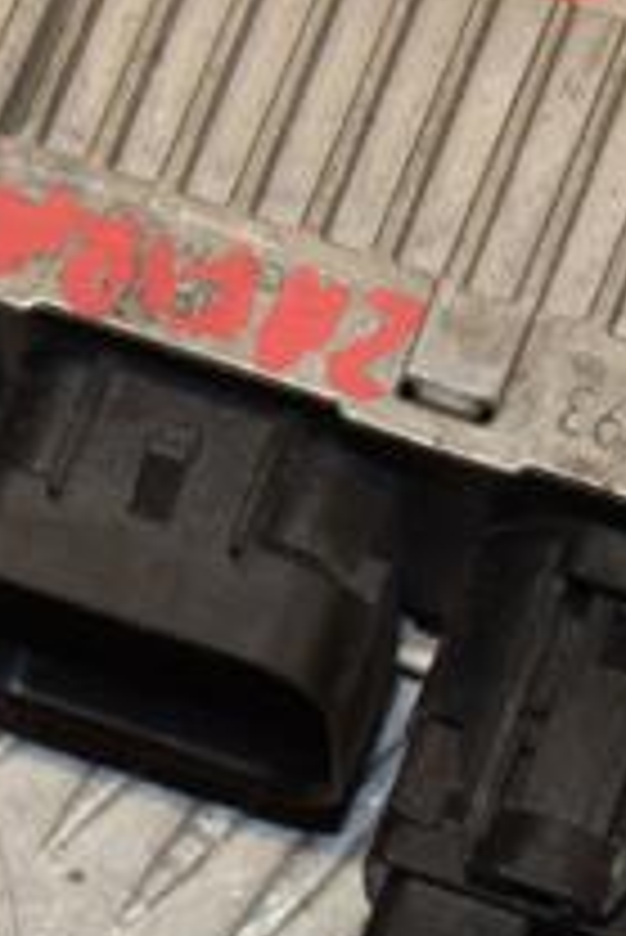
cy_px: 531
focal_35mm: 303
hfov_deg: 4.5
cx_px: 374
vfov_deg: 6.8
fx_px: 7890
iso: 800
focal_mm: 70
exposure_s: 1/200
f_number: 11
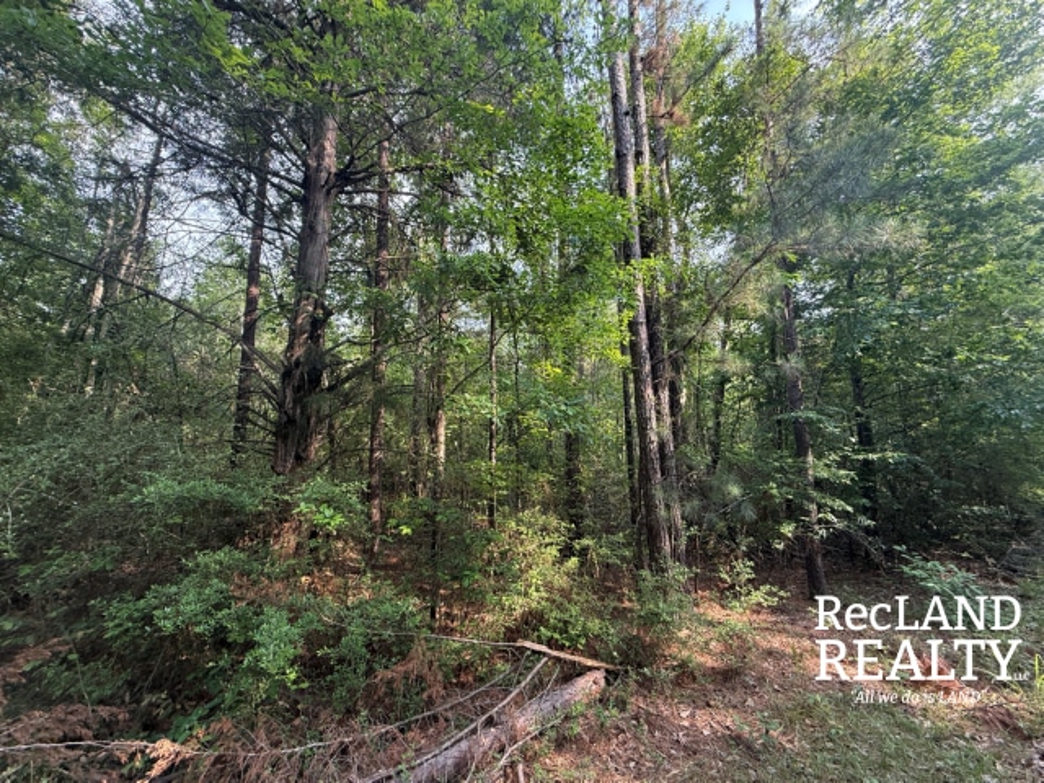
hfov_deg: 102.1
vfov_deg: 85.7
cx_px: 522
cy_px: 392
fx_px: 422
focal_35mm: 14
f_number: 2.2
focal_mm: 2.22
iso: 64
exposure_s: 1/141
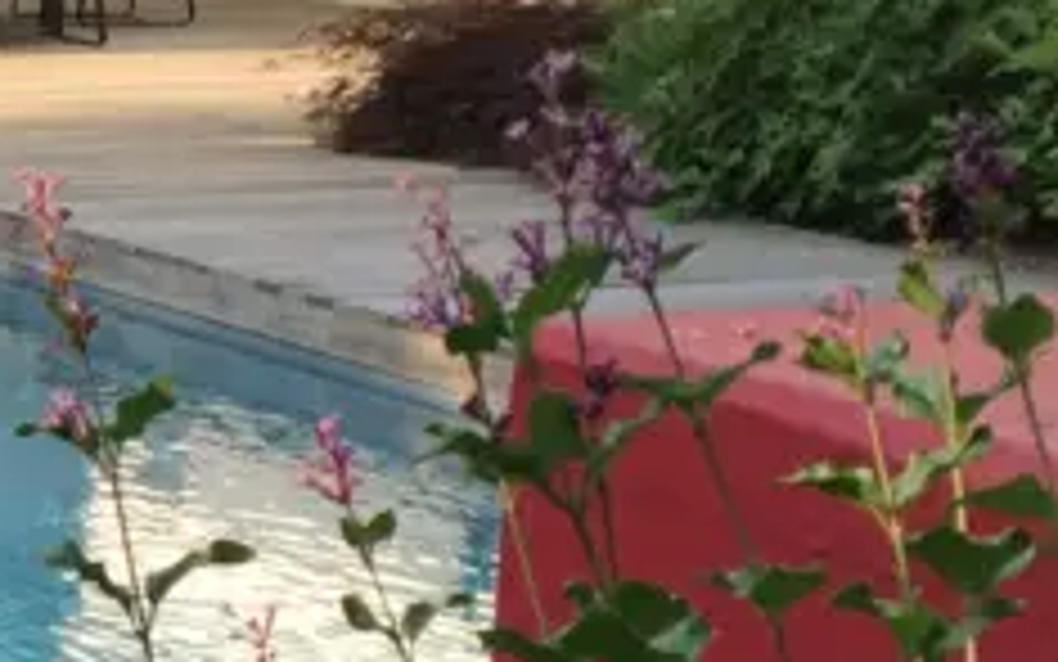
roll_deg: -0.9
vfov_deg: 9.8
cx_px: -801
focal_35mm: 134
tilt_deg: -11.4
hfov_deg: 14.0
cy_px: 509
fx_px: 3865
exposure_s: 1/391
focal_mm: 4.15
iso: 32
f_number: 2.2
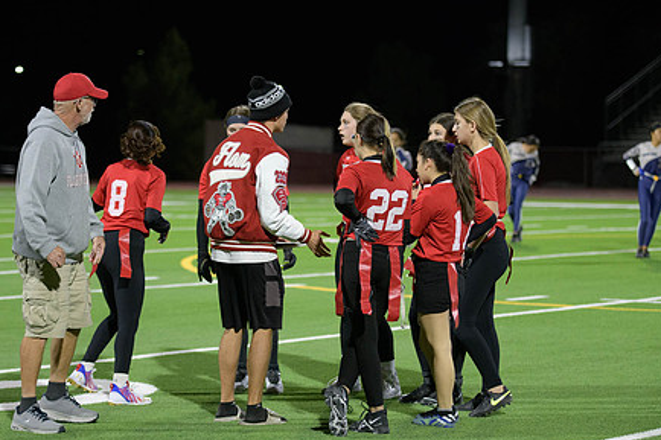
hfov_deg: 16.1
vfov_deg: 10.8
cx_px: 294
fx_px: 2331
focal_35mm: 127
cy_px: 220
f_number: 2.8
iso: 3600
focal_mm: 95
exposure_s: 1/640
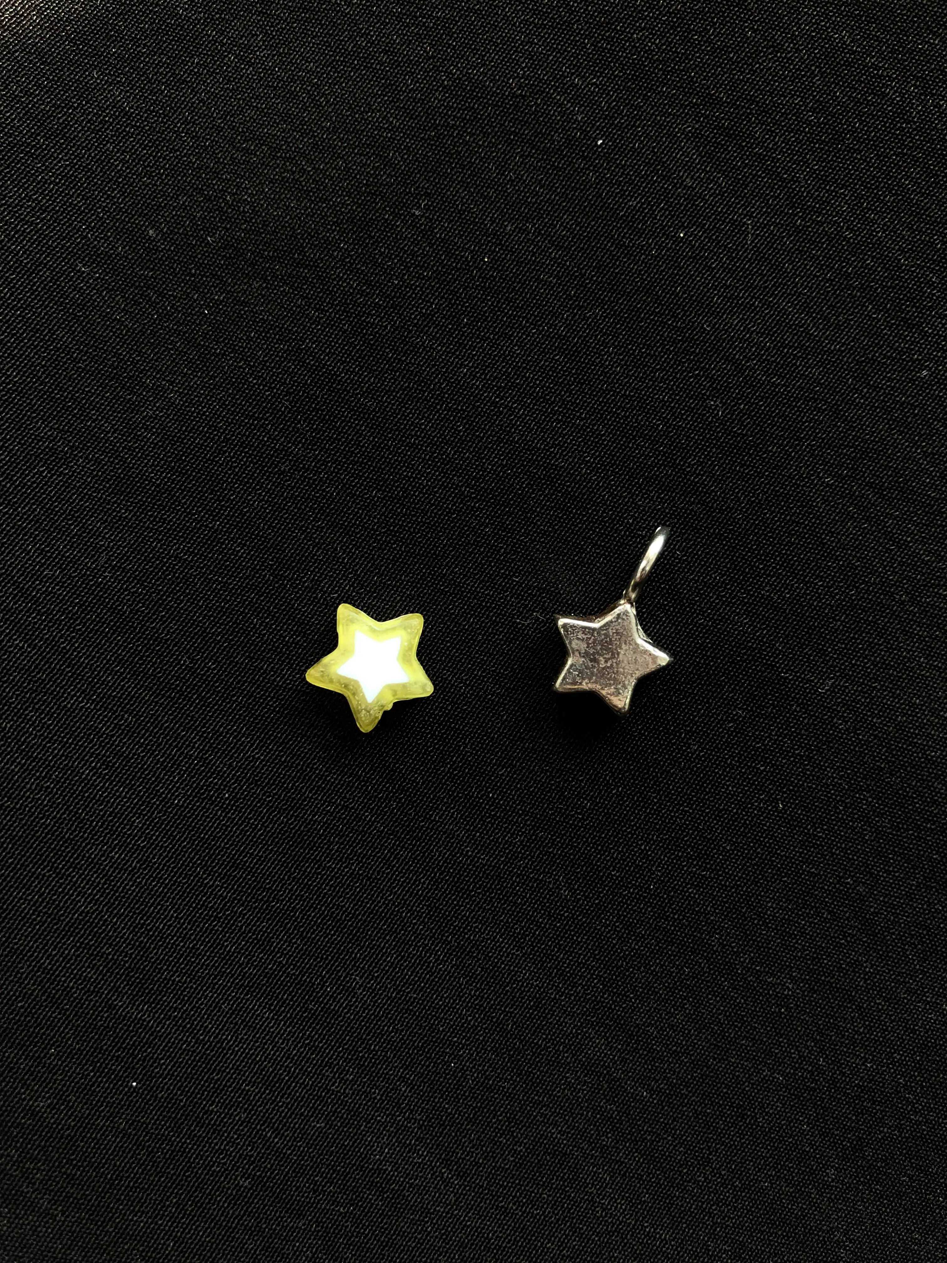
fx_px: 1021
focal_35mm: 28
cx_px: 474
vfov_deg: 63.4
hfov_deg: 49.7
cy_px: 632
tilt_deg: -81.7
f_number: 1.8
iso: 32
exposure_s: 1/100
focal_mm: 3.99
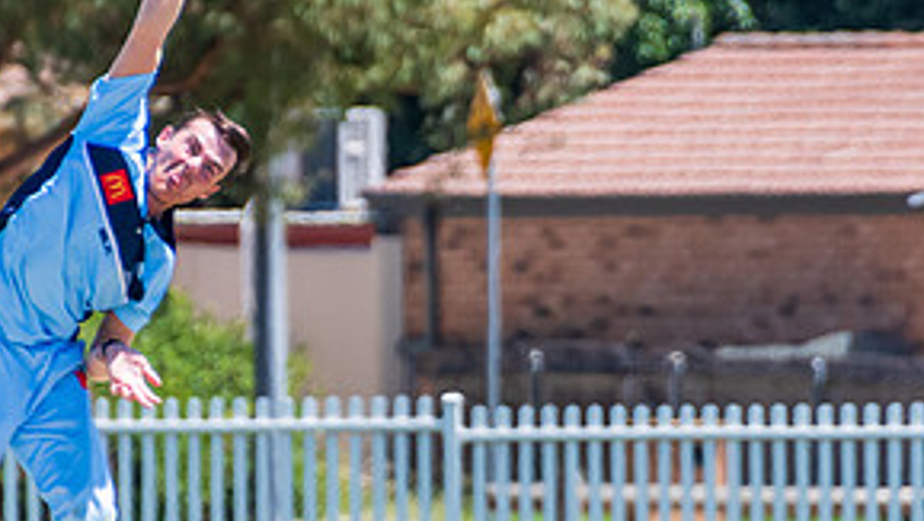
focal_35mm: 1613
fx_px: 39545
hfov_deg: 1.3
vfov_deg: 0.8
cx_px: 447
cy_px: 314
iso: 400
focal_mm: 400
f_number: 6.3
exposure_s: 1/1600
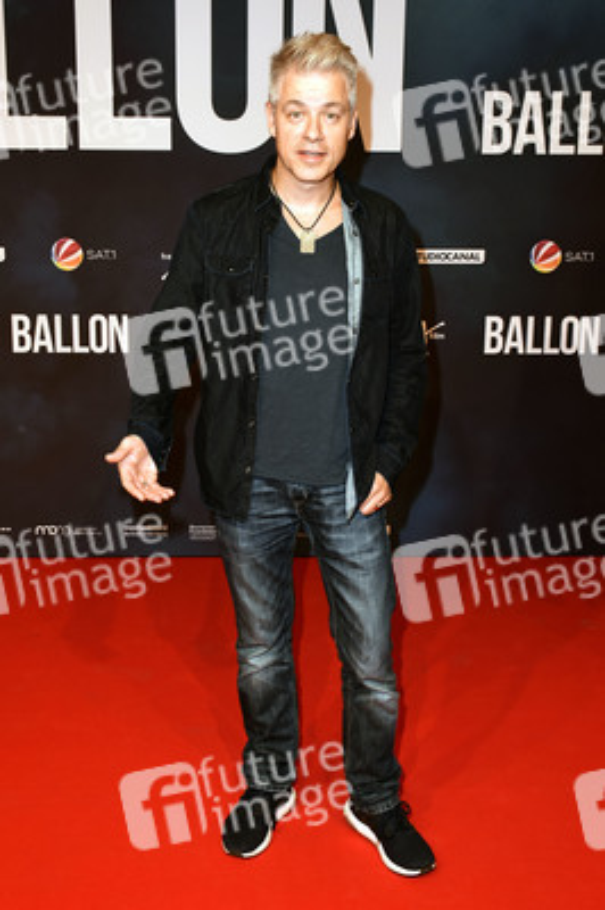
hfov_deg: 34.2
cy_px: 455
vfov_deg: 49.6
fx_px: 985
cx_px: 302
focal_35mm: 39
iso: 500
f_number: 6.3
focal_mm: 26
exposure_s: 1/100
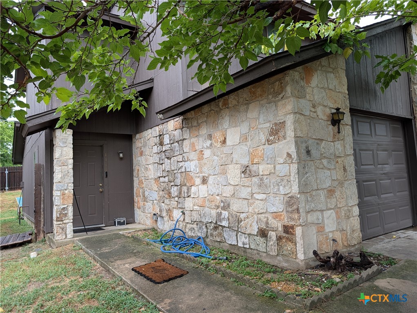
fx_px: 289
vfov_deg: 56.9
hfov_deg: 71.5
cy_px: 156
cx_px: 208
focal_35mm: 24
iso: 25
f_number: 1.68
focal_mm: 6.9
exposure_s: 1/201
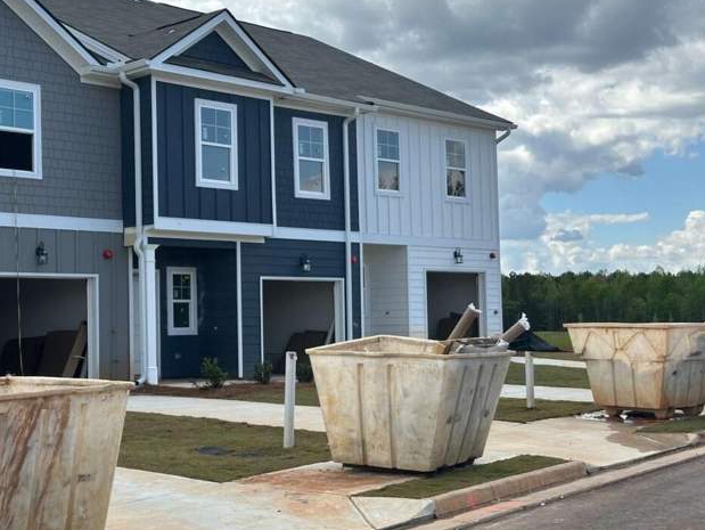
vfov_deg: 23.7
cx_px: 290
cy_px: 259
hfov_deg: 31.1
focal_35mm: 62
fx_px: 1263
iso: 64
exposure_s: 1/2976
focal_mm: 6.86
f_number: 1.78
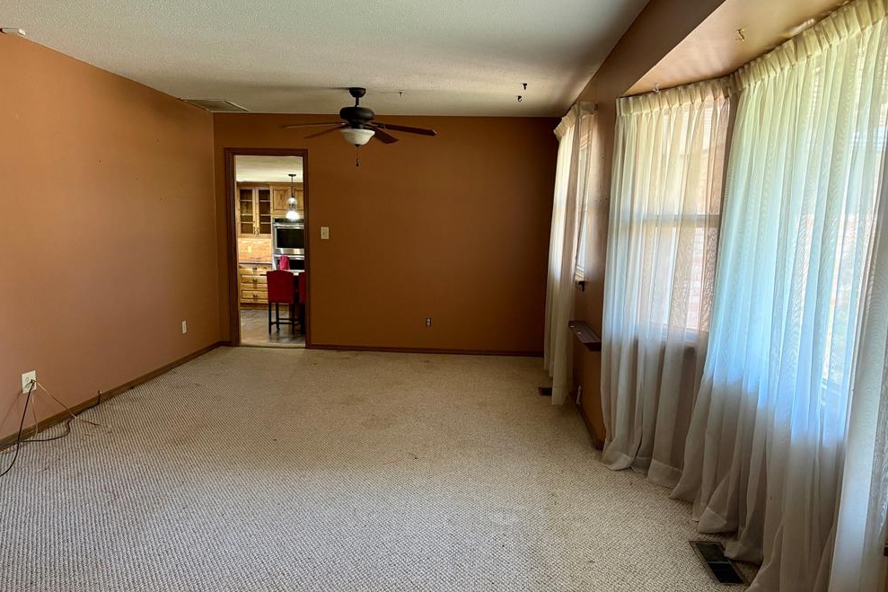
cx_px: 441
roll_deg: -0.9
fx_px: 691
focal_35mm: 28
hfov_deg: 65.5
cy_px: 325
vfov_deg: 46.3
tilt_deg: -9.2
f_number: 1.6
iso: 200
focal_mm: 5.96
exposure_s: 1/60
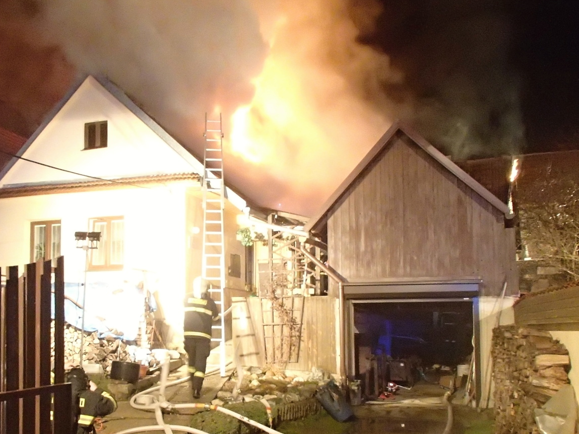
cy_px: 285
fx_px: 652
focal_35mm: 39
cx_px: 211
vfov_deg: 36.5
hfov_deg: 47.3
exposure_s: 1/8
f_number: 3.9
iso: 1600
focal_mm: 5
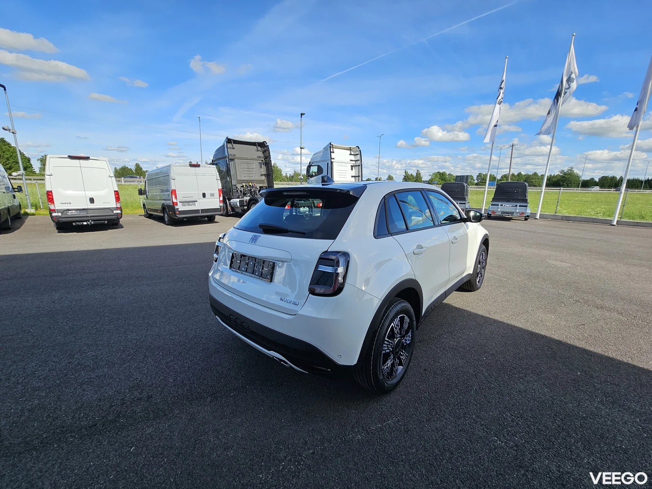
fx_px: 245
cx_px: 326
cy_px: 244
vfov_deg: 89.9
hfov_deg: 106.2
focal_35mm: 13
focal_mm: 2.2
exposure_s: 1/1700
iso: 50
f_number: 2.2
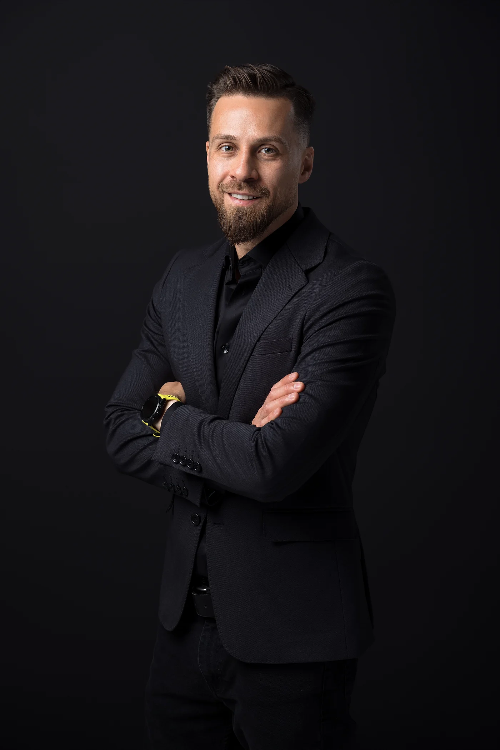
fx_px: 1792
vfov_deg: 23.6
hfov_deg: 15.9
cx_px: 250
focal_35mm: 86
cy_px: 375
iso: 100
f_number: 5.6
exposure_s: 1/160
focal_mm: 86
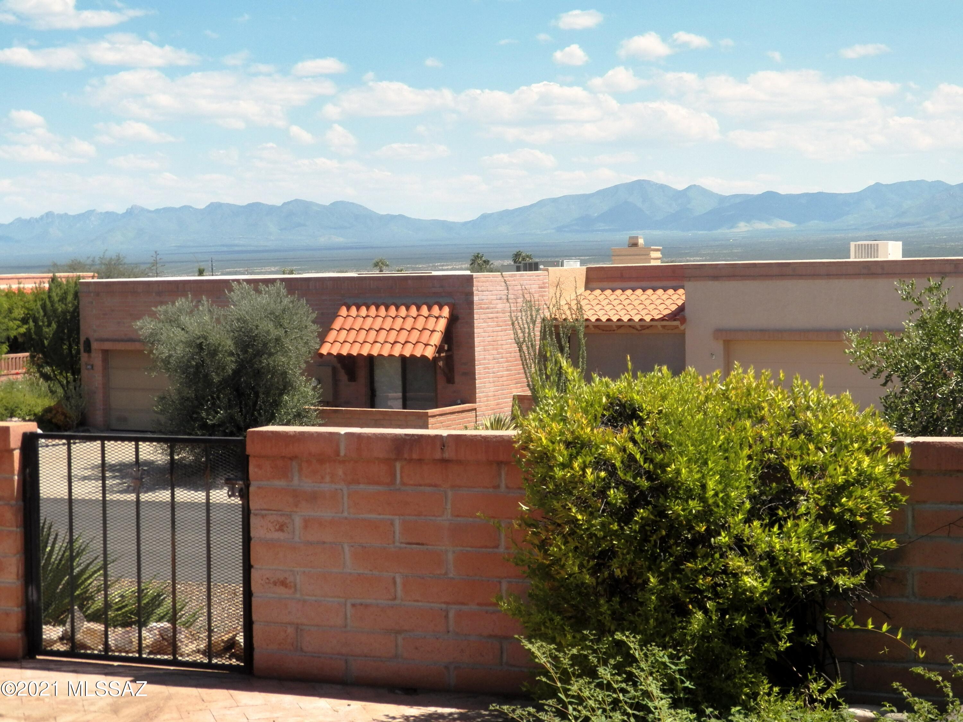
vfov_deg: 23.7
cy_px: 361
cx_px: 482
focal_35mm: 62
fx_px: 1725
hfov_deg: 31.2
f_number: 4
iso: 125
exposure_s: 1/1250
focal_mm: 11.2
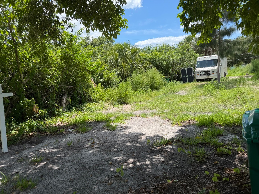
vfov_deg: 56.8
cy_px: 97
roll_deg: +4.5
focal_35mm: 24
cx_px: 130
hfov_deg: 71.6
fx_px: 180
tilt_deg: -5.2
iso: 100
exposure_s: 1/2703
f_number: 1.78
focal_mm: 6.76
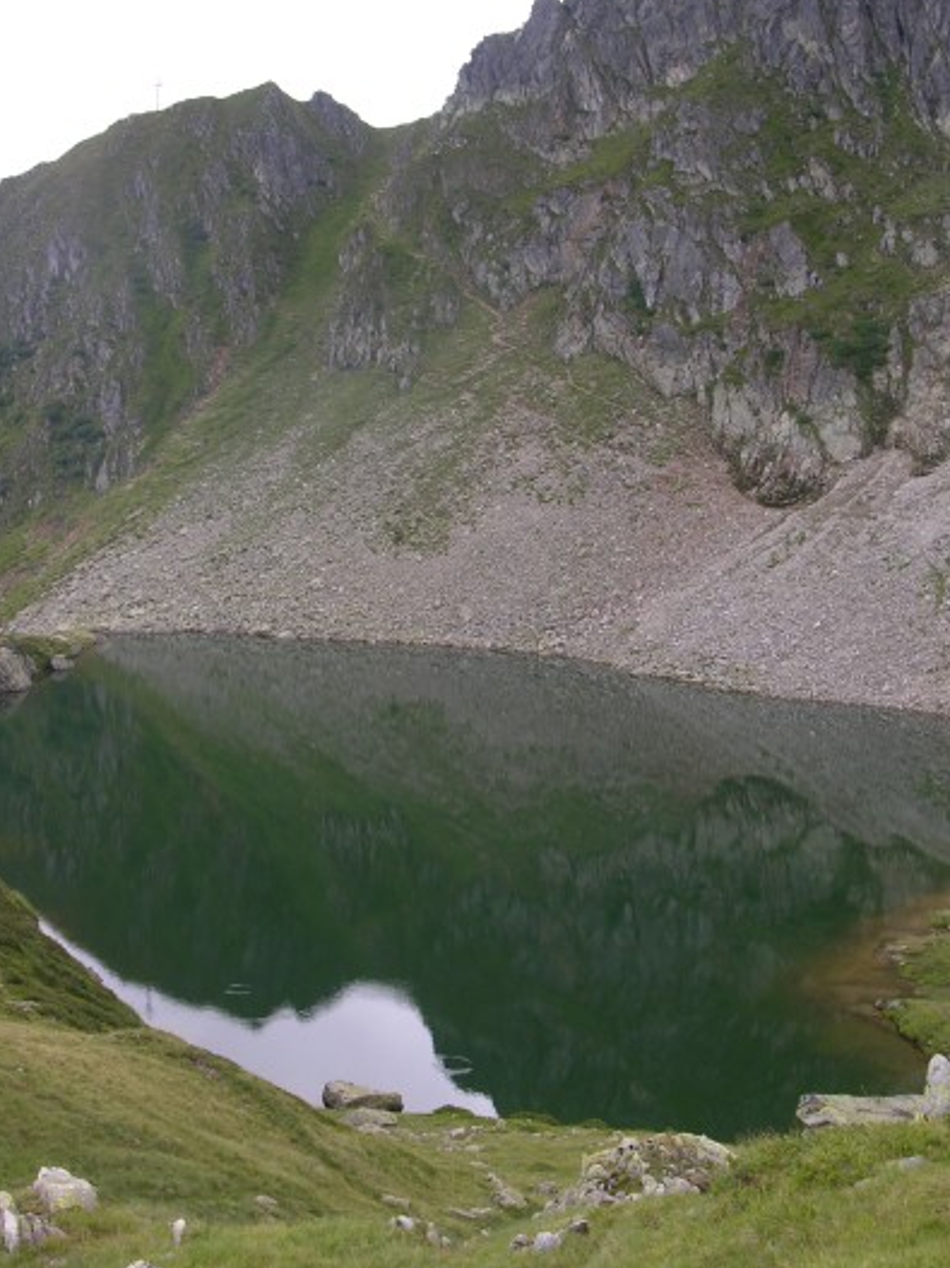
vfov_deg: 37.5
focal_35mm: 51
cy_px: 618
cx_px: 527
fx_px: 1867
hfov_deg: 28.5
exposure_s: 1/88.2
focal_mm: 8.9
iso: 50
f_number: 4.5
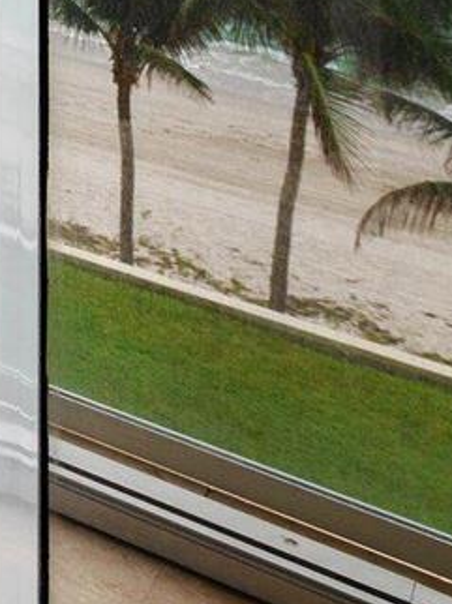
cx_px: -778
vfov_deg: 19.1
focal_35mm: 86
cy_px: -375
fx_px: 1499
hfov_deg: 11.9
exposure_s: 1/25
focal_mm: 18
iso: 200
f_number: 8
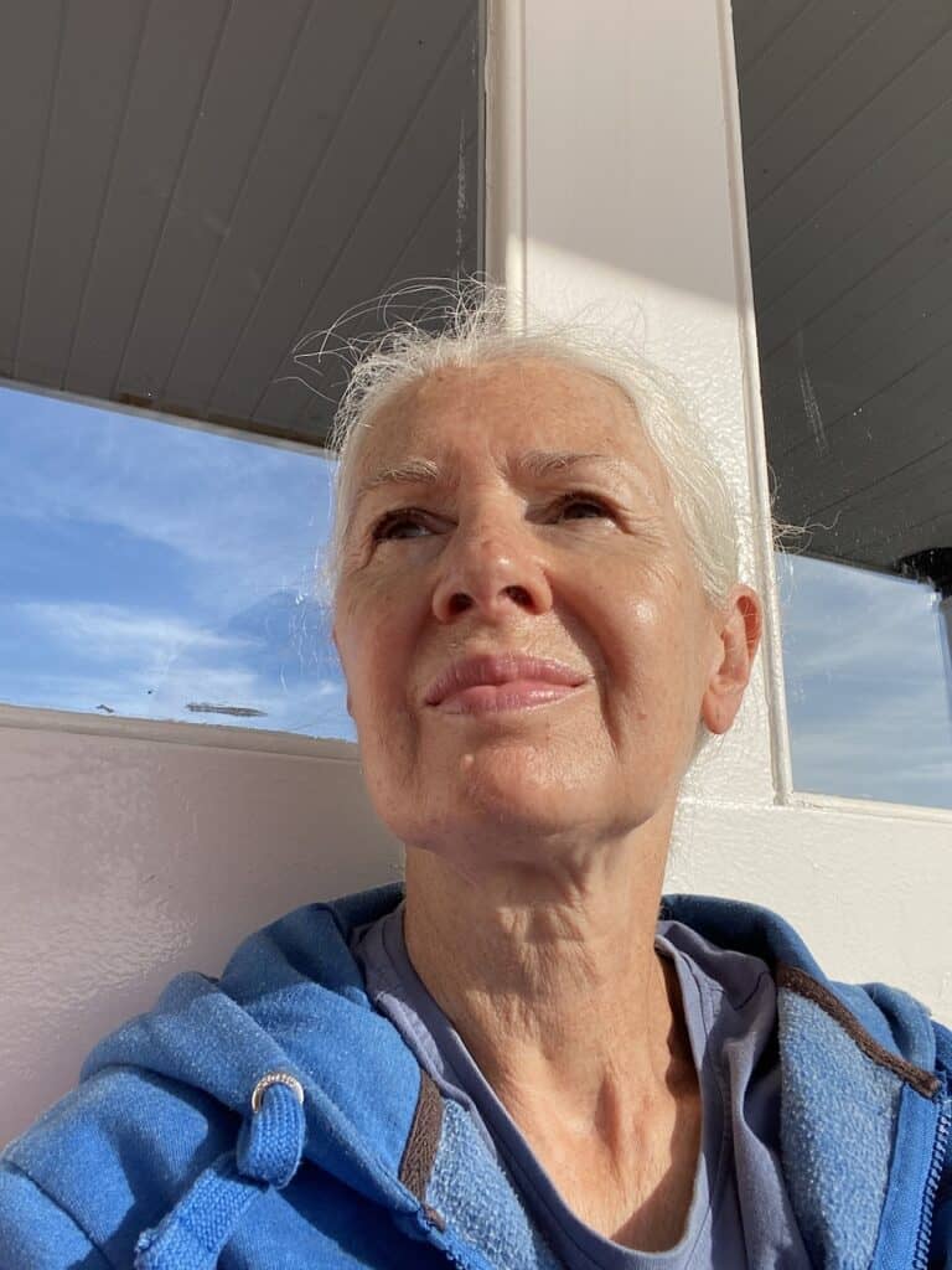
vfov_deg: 60.0
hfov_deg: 46.8
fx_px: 1100
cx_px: 476
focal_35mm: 30
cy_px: 635
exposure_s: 1/1383
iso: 25
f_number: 2.2
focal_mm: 2.71
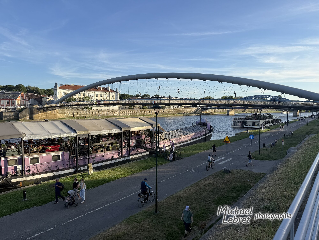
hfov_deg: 71.6
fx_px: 221
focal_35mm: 24
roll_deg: -0.7
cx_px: 160
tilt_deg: -2.6
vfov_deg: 56.8
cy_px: 120
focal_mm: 6.76
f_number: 1.78
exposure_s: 1/2232
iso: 80
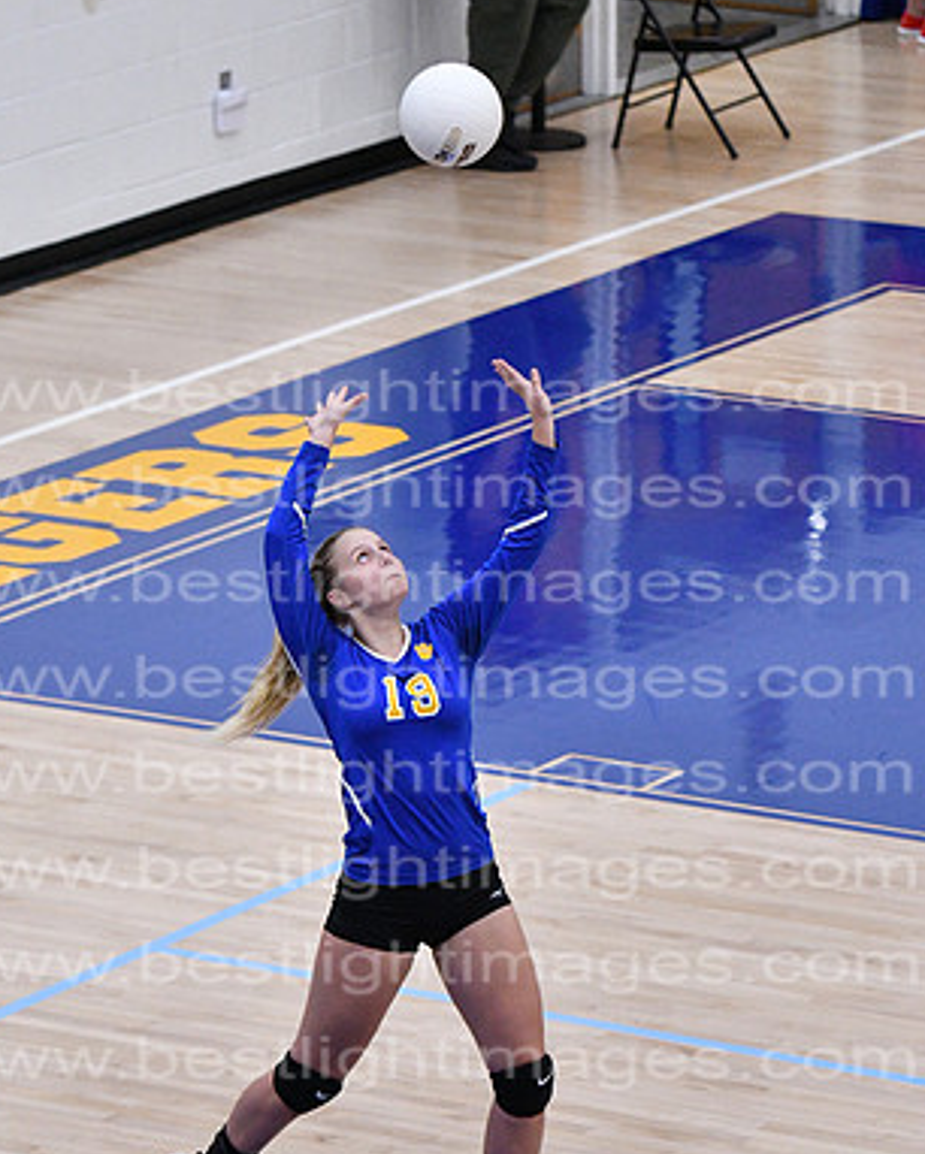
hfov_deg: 6.2
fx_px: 8480
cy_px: 731
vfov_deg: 7.8
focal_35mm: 248
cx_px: 422
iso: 6400
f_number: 3.2
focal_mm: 116
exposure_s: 1/1250
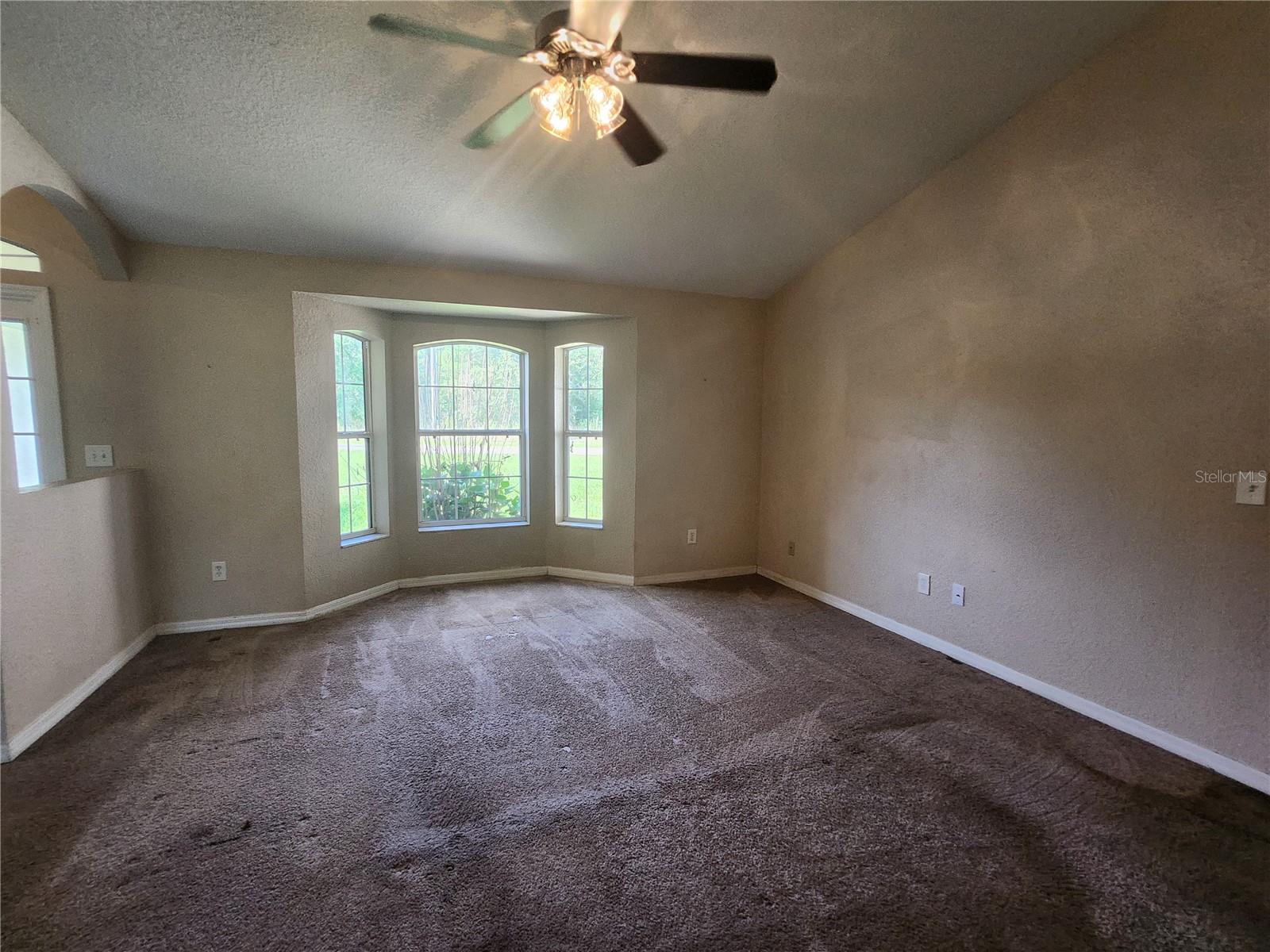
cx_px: 635
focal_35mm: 13
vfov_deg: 89.9
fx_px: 477
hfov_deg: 106.2
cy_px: 476
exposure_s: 1/60
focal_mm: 1.7
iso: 125
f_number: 2.2
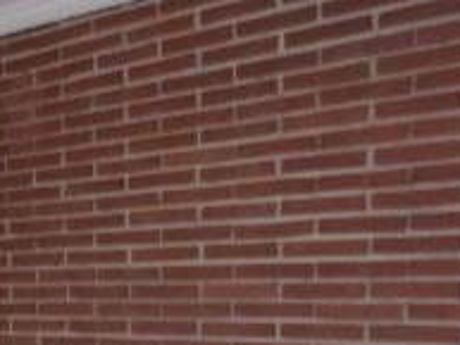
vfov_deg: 14.9
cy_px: 495
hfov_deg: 20.7
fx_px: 1237
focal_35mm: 93
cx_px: 55
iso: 400
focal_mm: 5.1
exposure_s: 1/34
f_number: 3.9
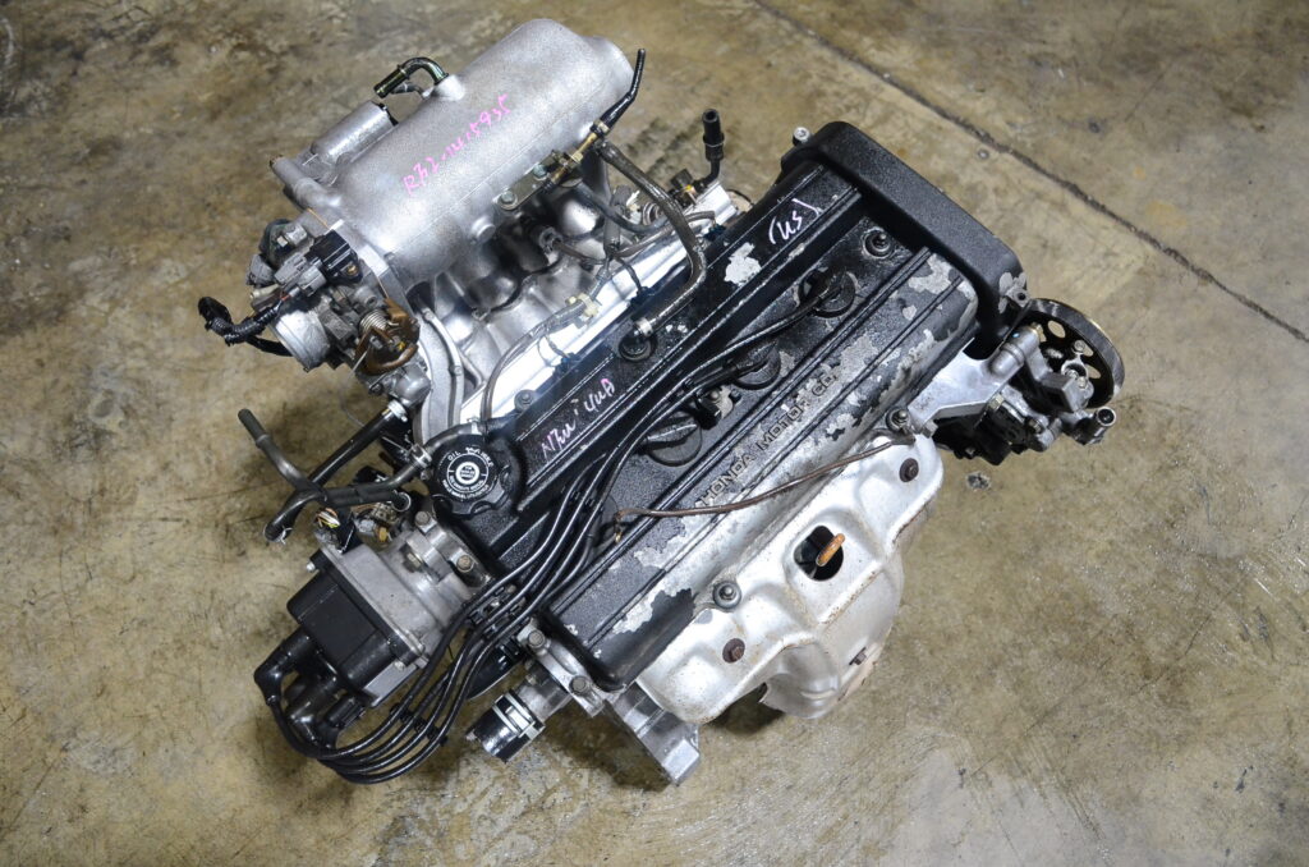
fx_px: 1088
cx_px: 654
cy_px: 434
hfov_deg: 62.0
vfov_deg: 43.4
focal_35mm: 30
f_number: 3.5
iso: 2500
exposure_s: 1/50
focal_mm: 20
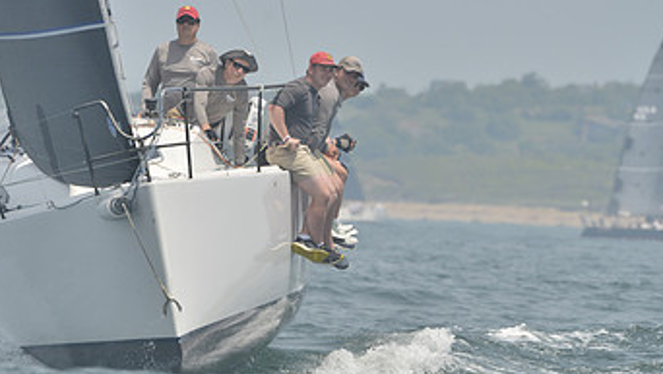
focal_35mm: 426
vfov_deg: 2.9
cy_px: 245
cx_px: 192
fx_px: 7495
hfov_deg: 5.1
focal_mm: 240
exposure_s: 1/1000
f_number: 8
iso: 280
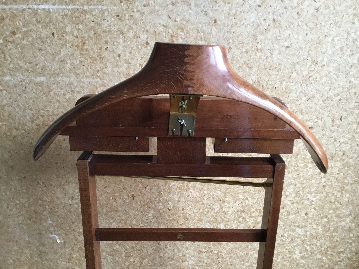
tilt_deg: -20.4
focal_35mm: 31
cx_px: 180
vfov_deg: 45.4
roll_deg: -0.6
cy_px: 134
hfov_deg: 58.4
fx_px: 321
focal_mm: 3.3
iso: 160
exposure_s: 1/30
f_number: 2.4
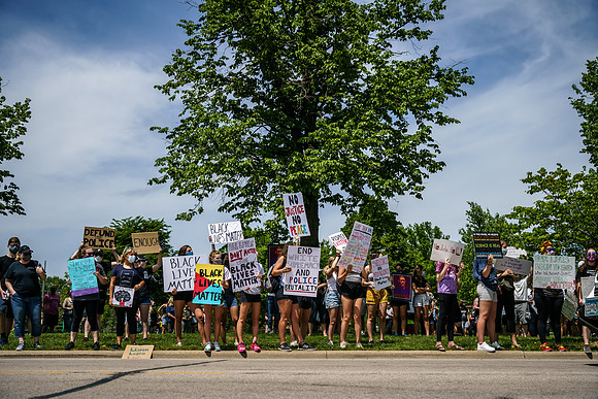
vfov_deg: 30.8
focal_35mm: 44
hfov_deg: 44.9
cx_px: 299
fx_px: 724
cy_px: 200
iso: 200
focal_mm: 43.6
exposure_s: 1/4000
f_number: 4.5
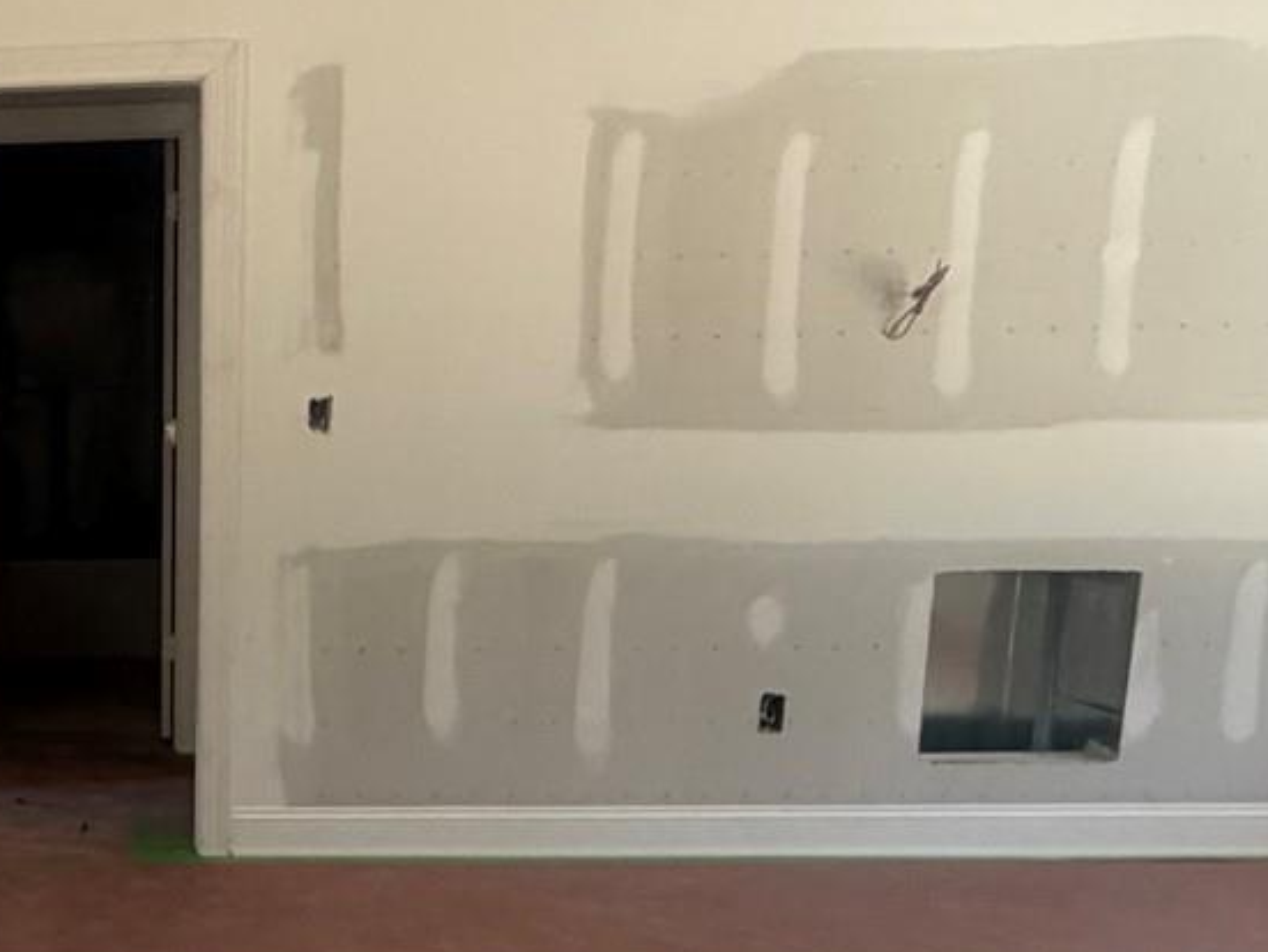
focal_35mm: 52
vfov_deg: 27.5
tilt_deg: -14.2
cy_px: 761
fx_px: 1906
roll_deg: +2.4
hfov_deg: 32.6
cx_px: -108
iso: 200
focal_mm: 2.22
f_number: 2.2
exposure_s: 1/121
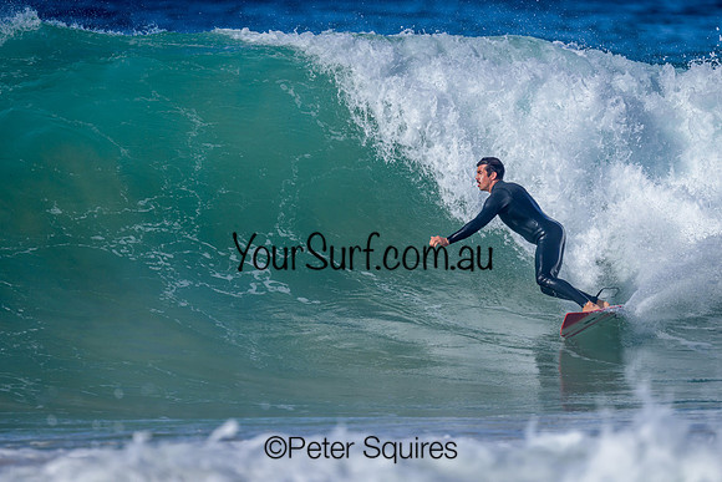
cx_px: 410
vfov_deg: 1.5
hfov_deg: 2.3
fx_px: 18247
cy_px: 265
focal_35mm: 910
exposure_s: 1/2000
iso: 180
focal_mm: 800
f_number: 6.3
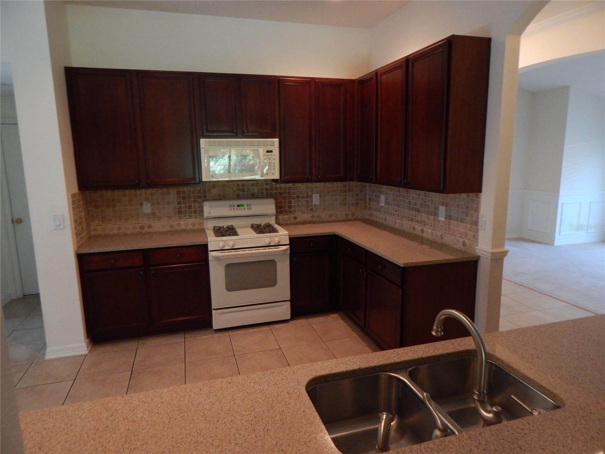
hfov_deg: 76.4
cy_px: 227
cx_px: 302
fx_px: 385
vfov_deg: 61.1
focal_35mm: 22
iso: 400
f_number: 3
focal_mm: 4
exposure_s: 1/30
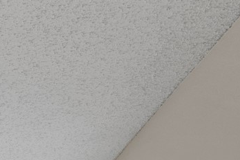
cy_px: 389
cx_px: -373
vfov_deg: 13.8
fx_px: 461
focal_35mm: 69
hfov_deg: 14.1
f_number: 9
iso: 640
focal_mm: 12
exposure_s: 1/5
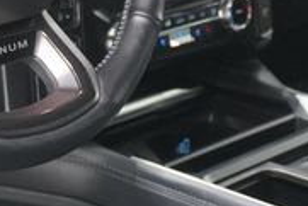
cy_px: -67
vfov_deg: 9.8
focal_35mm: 138
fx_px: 1182
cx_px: -66
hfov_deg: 14.4
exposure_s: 1/160
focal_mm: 26
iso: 4000
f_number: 4.5
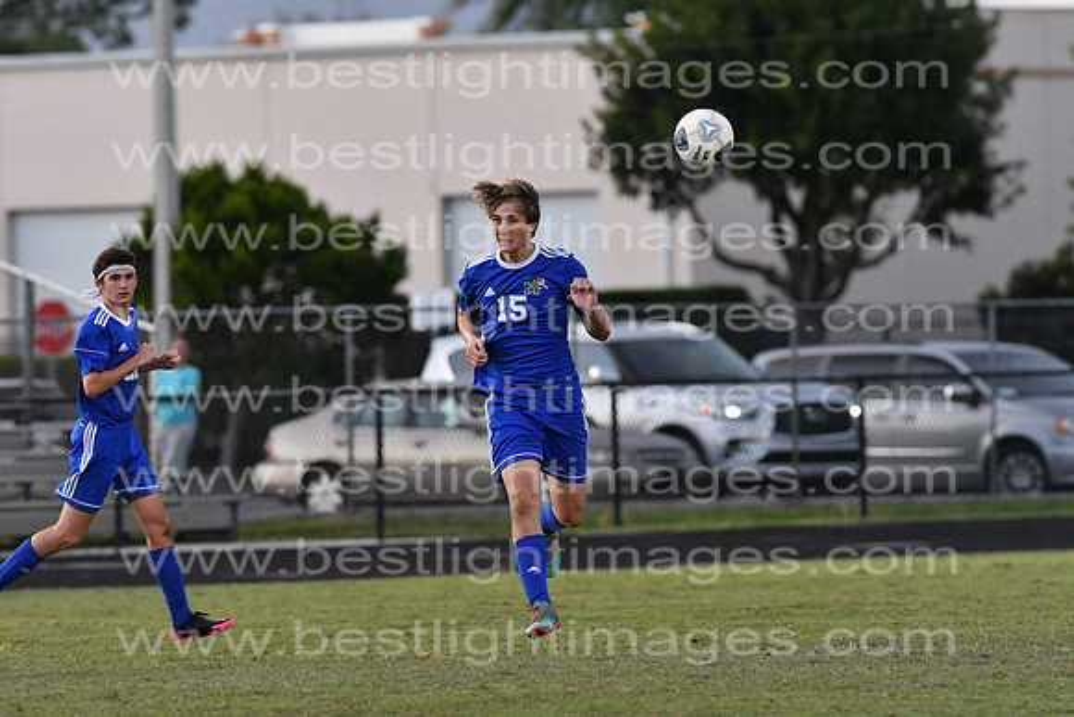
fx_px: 13428
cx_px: 537
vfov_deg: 3.1
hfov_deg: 4.6
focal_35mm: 450
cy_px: 358
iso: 4000
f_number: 4.5
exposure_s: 1/800
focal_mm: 300
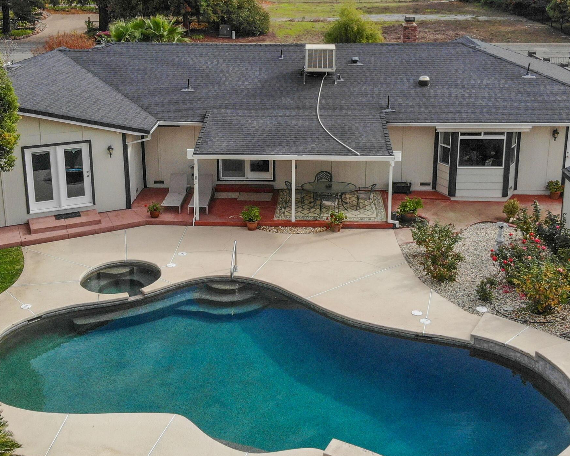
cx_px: 286
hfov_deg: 45.8
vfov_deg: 37.1
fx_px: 675
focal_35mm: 40
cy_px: 173
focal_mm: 4.5
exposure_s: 1/800
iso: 100
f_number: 2.8
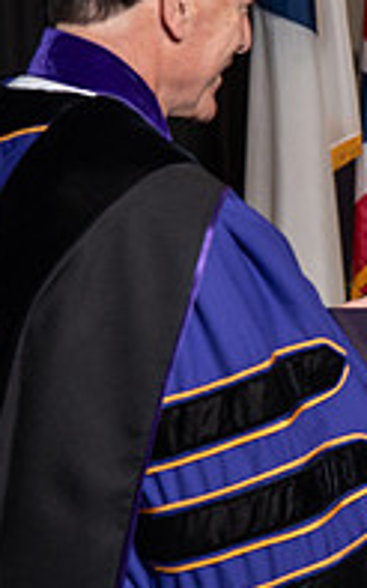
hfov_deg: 5.1
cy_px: 261
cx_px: 540
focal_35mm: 255
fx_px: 4084
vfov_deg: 8.2
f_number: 5
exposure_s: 1/200
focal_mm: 85
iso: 1000
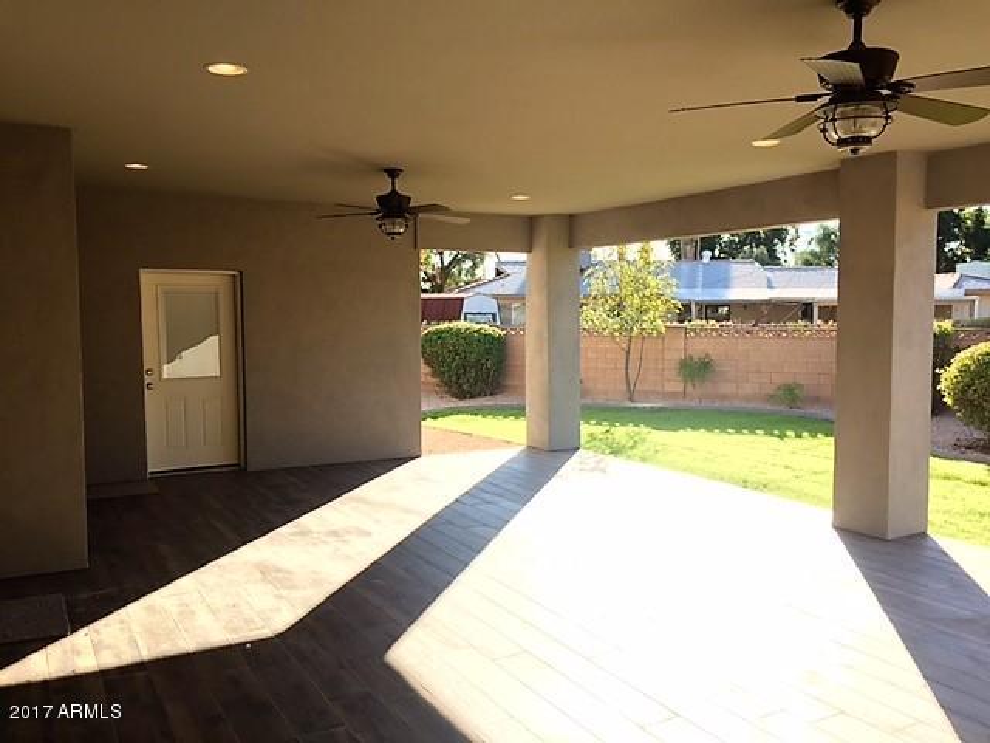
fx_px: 829
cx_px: 495
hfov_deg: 61.7
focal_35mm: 29
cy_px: 372
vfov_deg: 48.2
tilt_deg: -2.5
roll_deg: +0.8
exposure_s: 1/237
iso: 32
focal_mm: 4.15
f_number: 2.2
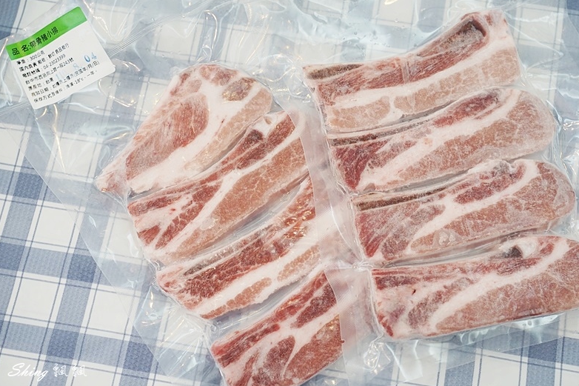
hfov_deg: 44.5
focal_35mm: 44
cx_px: 292
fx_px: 707
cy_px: 194
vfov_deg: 30.5
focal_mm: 43
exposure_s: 1/60
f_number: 5.6
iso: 800
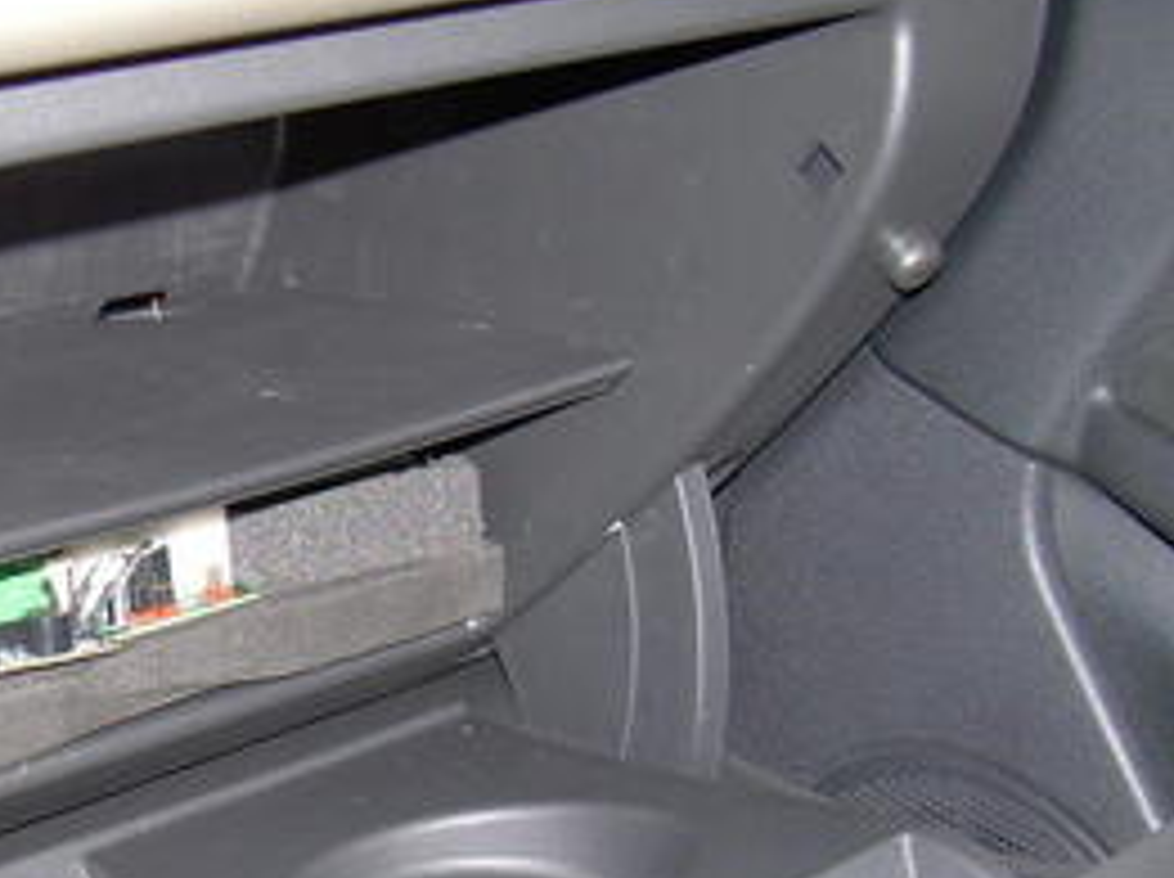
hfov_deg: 26.8
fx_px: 2371
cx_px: 99
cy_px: 599
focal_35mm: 70
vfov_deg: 20.9
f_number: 2.8
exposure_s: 1/60
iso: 65
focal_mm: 6.3
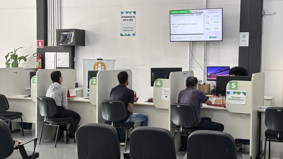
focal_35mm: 57
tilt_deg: -2.9
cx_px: 142
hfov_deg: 36.6
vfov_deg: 21.1
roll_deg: -0.5
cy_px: 85
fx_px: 428
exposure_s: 1/60
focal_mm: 5.96
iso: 64
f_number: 1.6
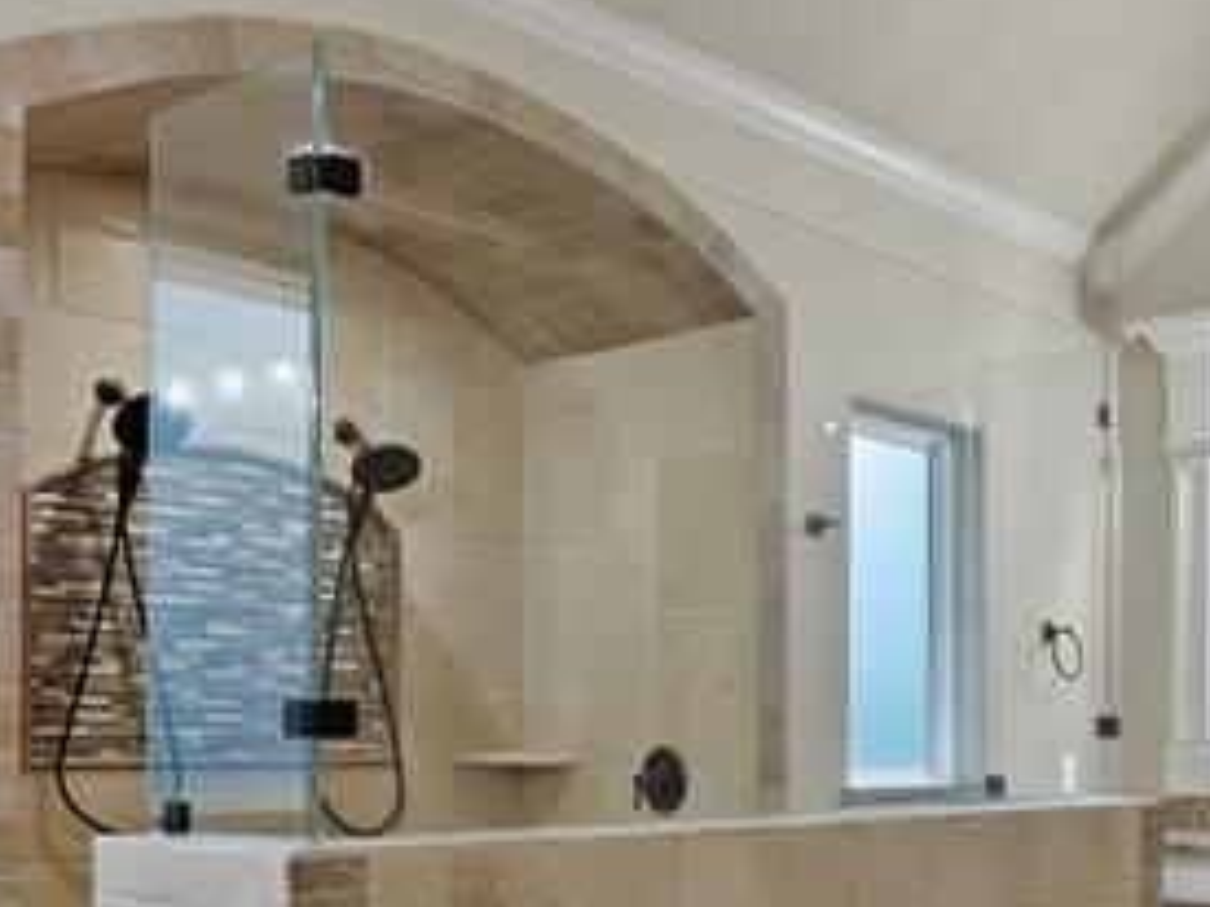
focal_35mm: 43
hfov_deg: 41.4
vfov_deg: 32.4
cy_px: 766
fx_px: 1502
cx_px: 1016
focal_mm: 12
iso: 640
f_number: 9
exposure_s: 1/2.5
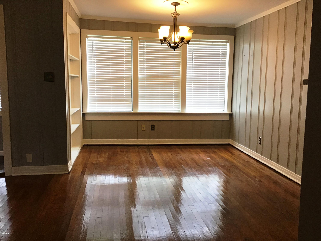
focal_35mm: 31
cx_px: 160
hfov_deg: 58.4
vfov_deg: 45.4
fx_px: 287
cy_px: 120
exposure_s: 1/30
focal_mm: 3.3
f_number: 2.4
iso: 64
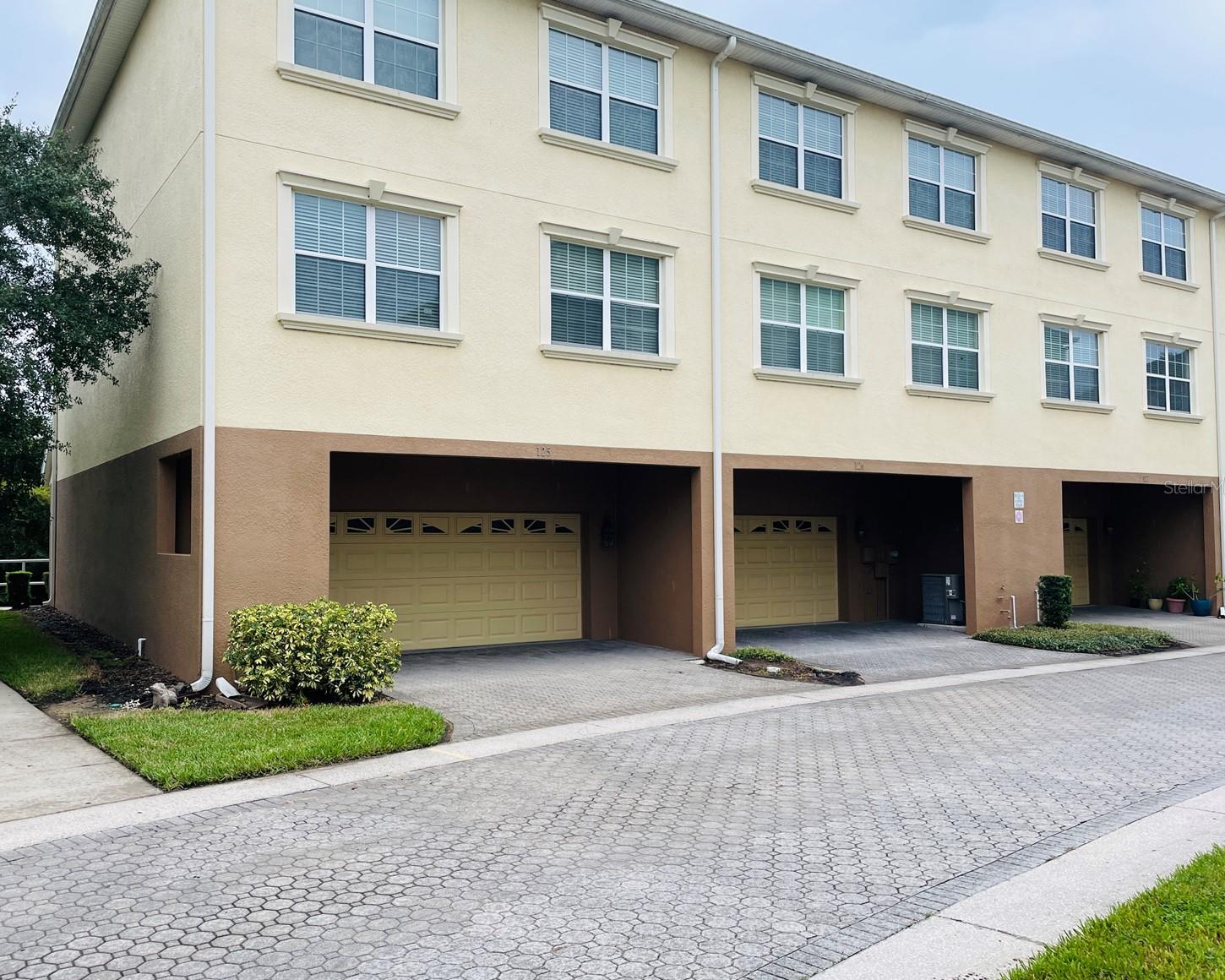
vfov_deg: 51.5
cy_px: 487
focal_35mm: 28
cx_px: 568
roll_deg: -0.5
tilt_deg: +3.2
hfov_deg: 62.1
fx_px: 1015
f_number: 1.6
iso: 32
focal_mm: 4.2
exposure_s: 1/284
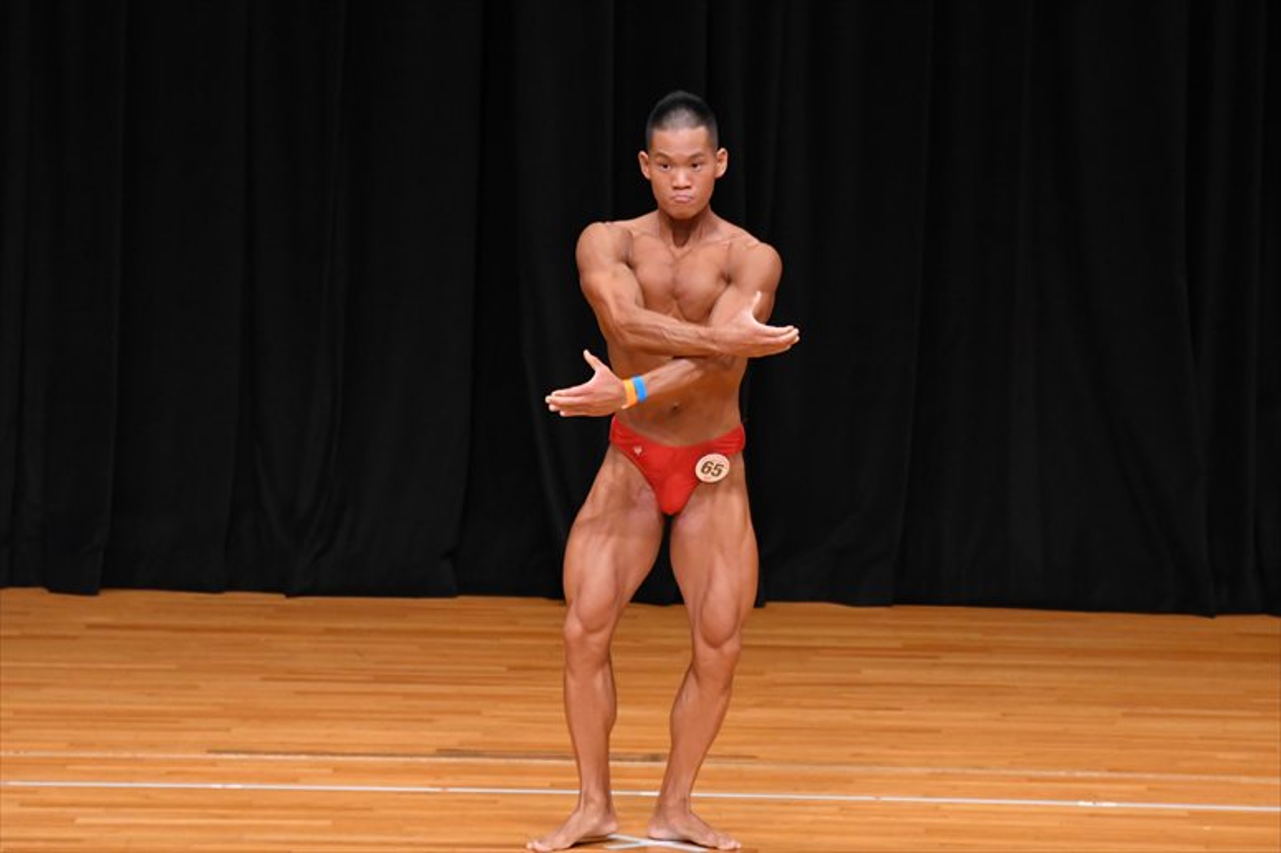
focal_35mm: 285
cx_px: 640
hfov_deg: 7.2
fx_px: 10136
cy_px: 426
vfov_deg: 4.8
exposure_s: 1/400
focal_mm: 190
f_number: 5.6
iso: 3200
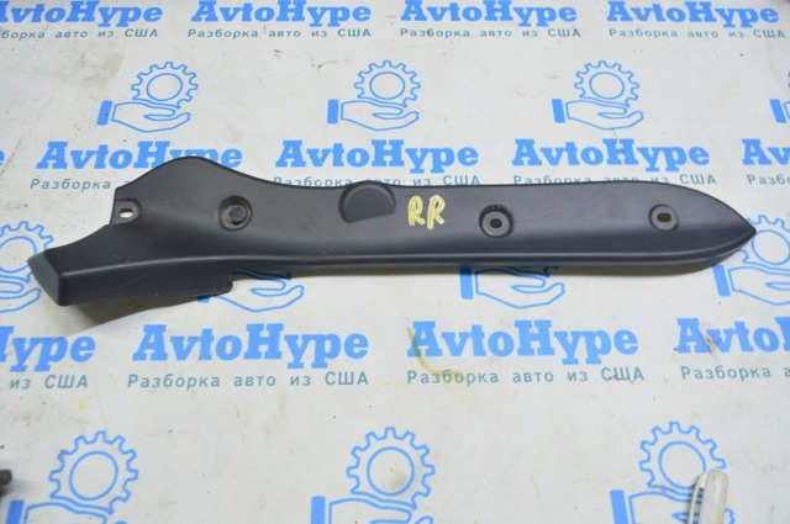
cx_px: 395
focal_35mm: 30
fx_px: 657
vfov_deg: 43.5
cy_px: 262
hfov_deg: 62.0
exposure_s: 1/15
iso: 400
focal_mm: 20
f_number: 5.6
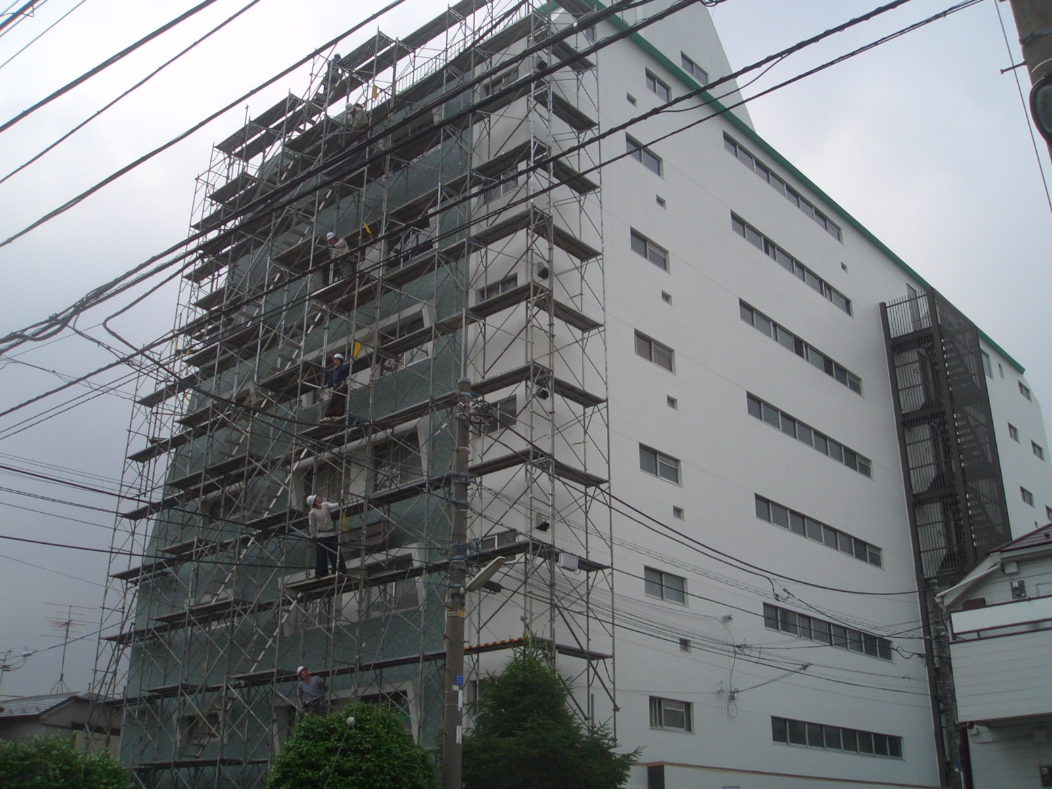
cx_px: 526
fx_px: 1094
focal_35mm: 36
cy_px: 394
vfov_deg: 39.7
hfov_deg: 51.4
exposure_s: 1/800
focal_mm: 4.8
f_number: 4
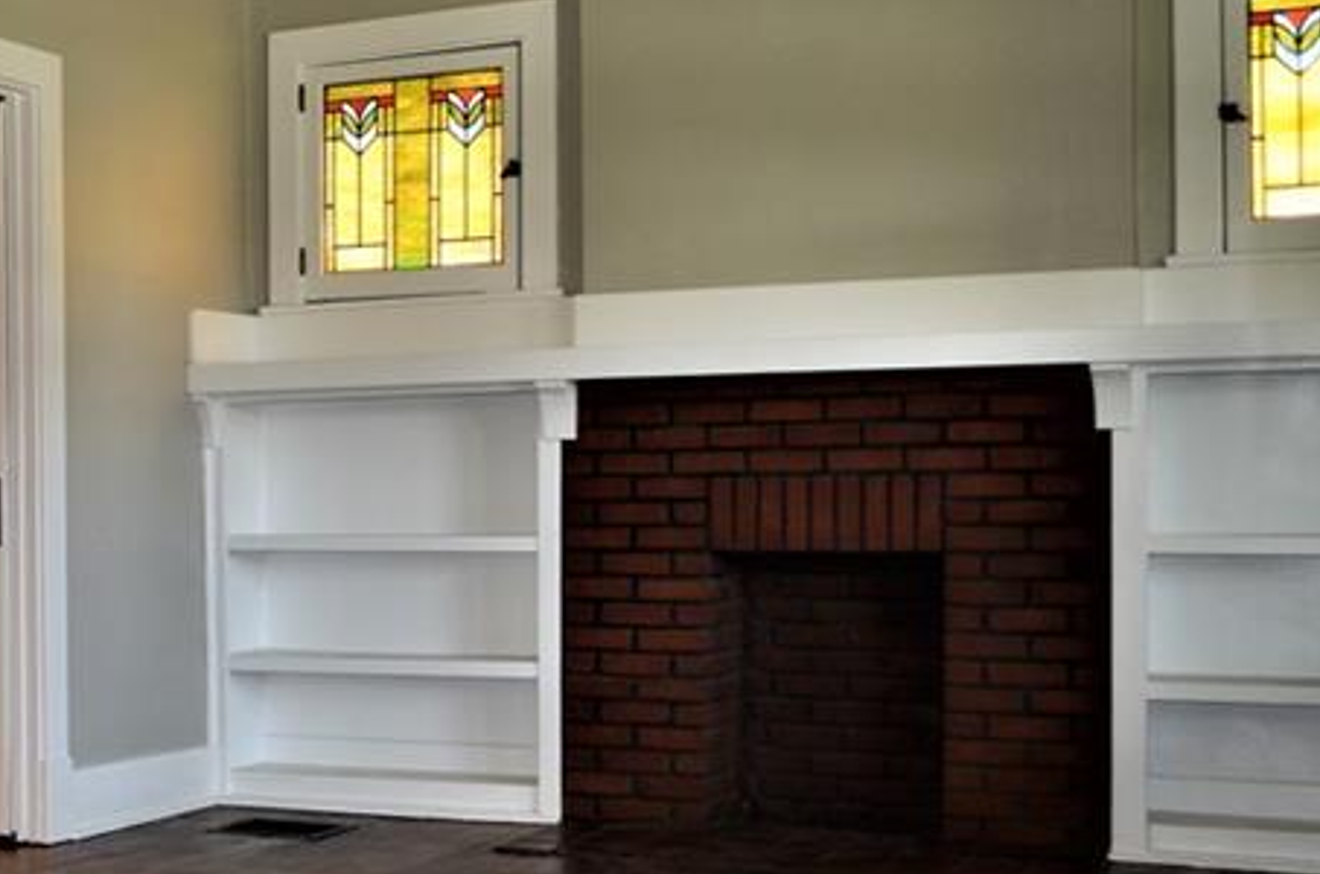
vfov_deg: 22.1
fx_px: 2232
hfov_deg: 31.0
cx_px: 67
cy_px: 511
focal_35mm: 61
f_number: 3.5
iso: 400
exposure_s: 1/100
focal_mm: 18
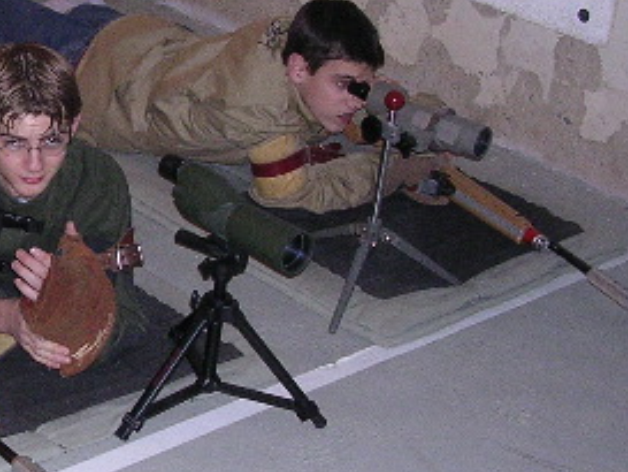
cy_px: 223
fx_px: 1615
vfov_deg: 16.6
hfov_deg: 20.9
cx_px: -64
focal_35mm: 89
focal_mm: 5.8
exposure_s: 1/60.1
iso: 320
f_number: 2.8
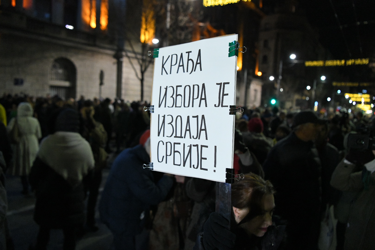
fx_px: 250
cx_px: 188
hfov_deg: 73.7
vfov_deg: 53.1
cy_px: 125
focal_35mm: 24
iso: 10000
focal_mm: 24
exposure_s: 1/320
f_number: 3.2
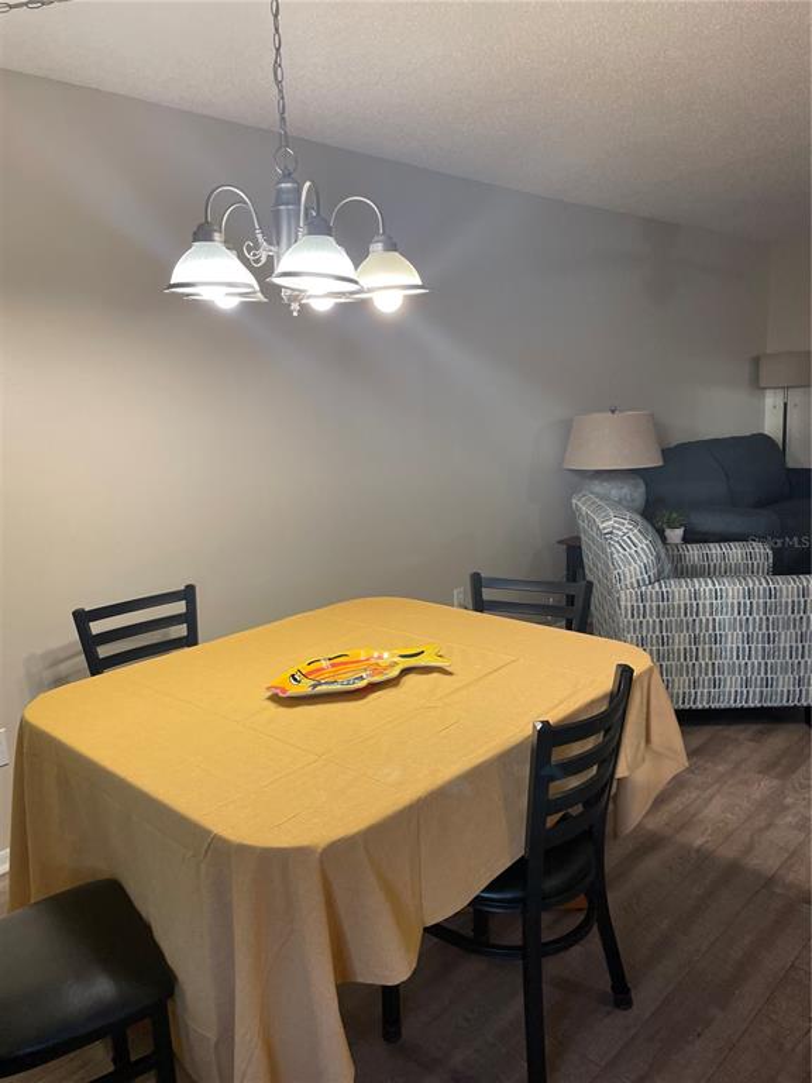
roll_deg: +3.0
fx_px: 813
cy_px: 542
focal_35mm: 26
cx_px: 406
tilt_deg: -9.4
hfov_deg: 53.1
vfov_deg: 67.3
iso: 100
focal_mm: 4.2
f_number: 1.6
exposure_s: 1/120
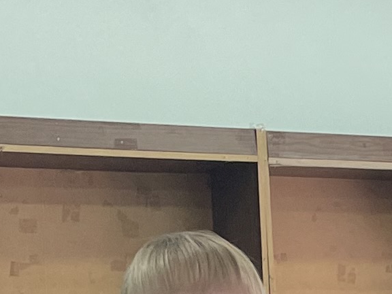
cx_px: 600
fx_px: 2061
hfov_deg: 10.5
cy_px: 737
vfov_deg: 7.5
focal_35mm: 182
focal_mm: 4.2
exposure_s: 1/100
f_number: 1.6
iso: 125
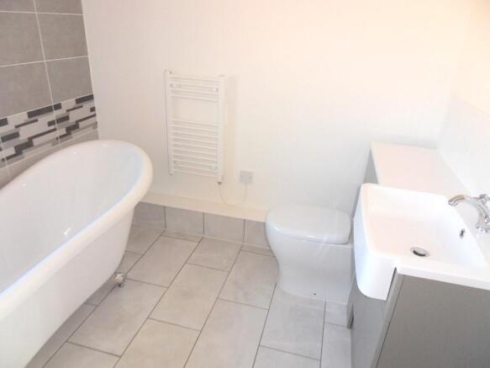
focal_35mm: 24
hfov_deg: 71.6
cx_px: 245
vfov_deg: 56.8
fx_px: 340
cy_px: 184
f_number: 3.3
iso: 100
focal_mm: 4.2
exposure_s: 1/45
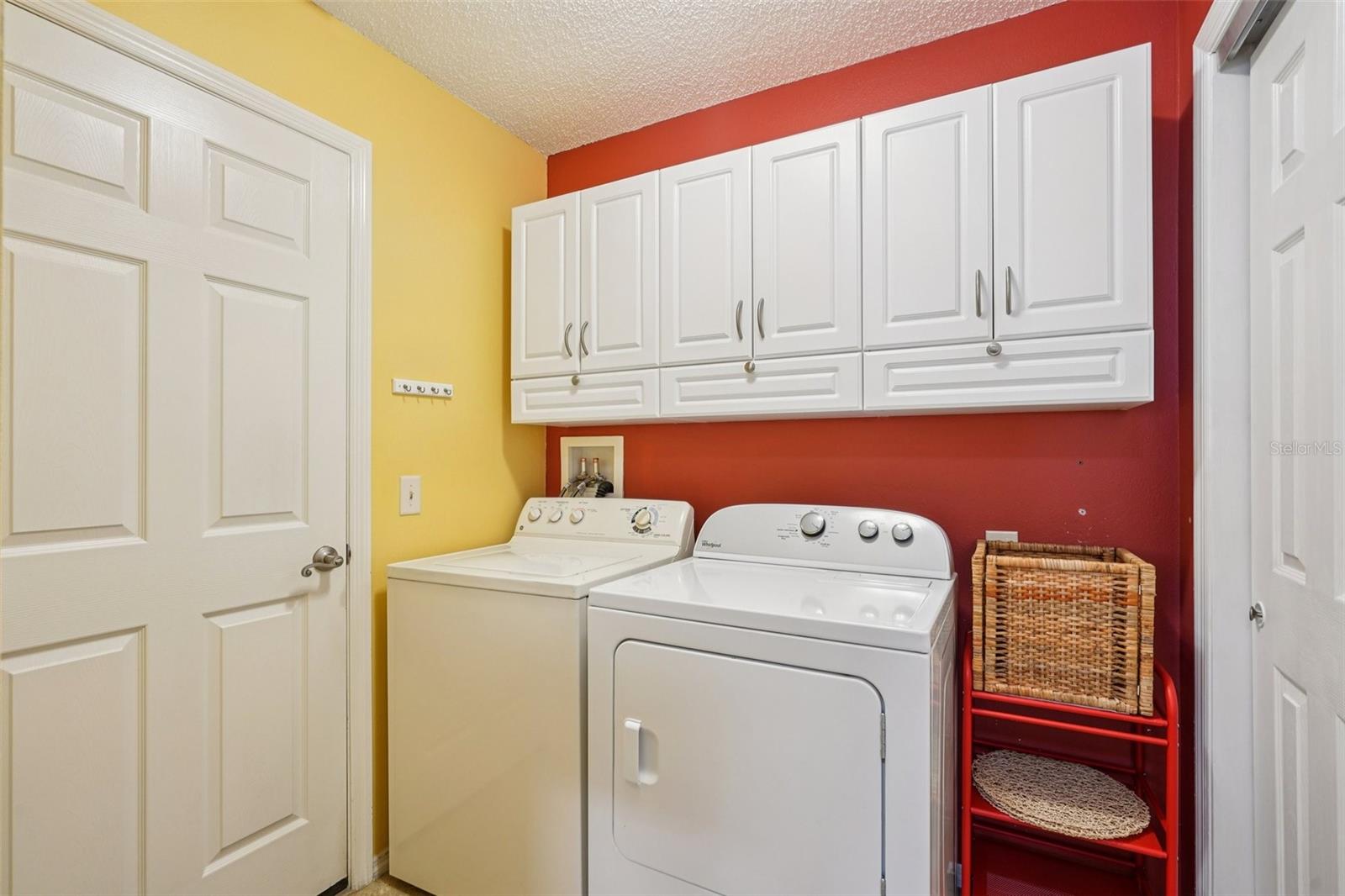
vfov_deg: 73.7
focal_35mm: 16
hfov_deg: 96.7
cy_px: 448
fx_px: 598
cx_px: 672
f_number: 8
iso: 400
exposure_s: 1/10
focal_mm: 16
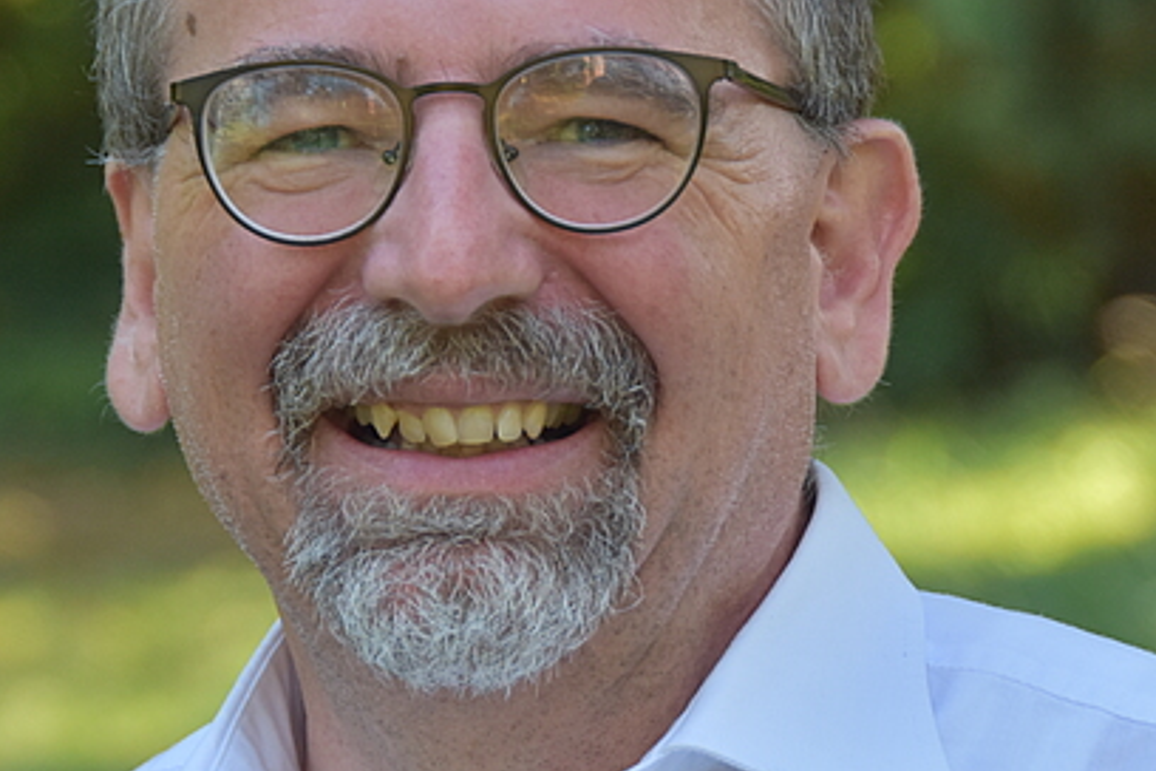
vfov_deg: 4.0
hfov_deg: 5.9
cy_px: 269
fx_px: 11145
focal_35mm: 347
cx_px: 482
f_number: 5.3
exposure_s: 1/125
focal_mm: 105
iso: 360
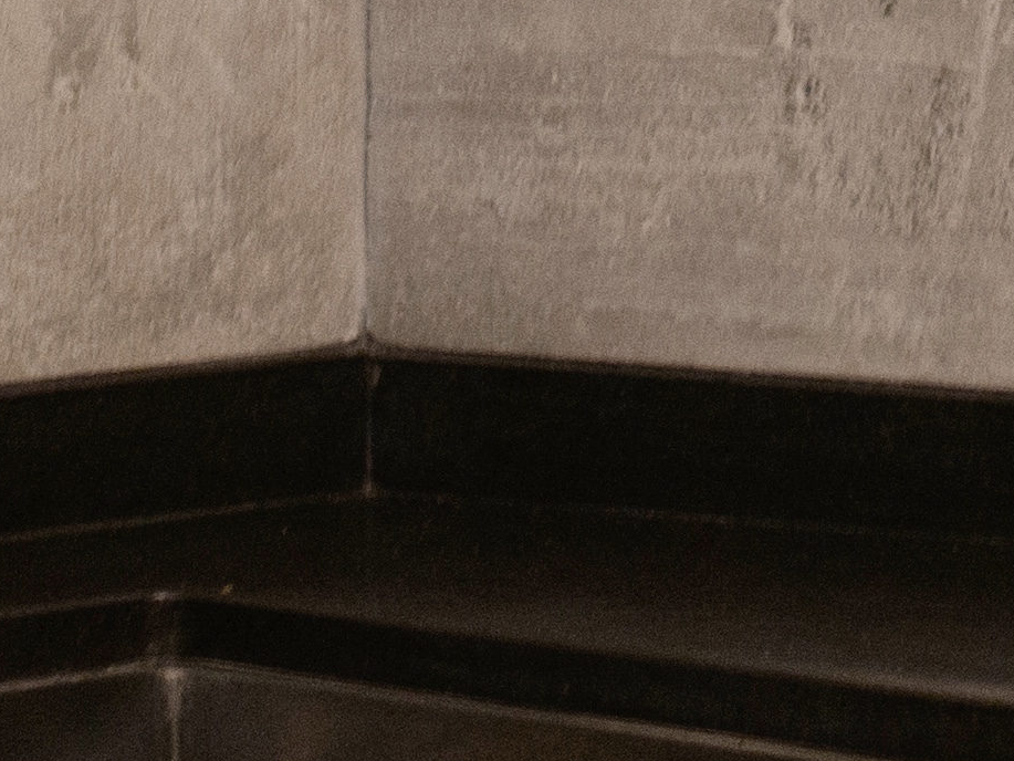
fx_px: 11309
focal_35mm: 386
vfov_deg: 3.8
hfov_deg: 5.1
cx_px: 712
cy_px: -1060
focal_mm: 50
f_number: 3.2
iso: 400
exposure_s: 1/60
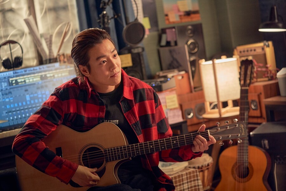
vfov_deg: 18.2
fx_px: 596
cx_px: 143
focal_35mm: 75
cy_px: 96
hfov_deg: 27.0
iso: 2000
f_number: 2.8
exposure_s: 1/200
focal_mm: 75
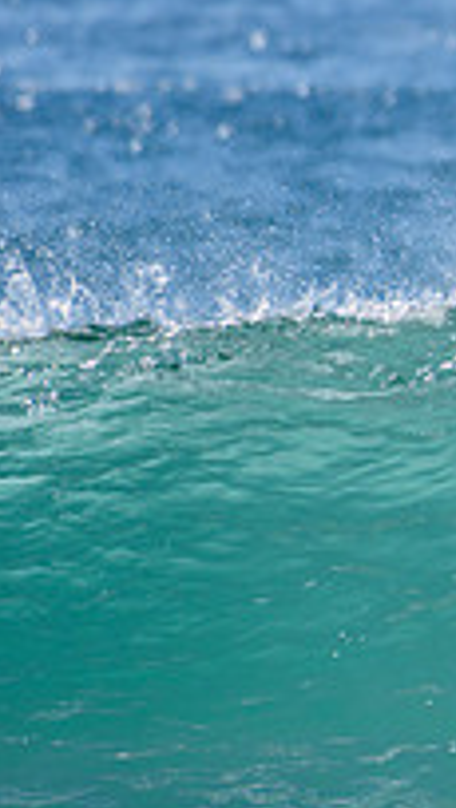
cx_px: 1367
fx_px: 39229
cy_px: 656
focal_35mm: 1828
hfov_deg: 0.7
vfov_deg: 1.2
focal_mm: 500
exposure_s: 1/2000
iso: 110
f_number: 5.6
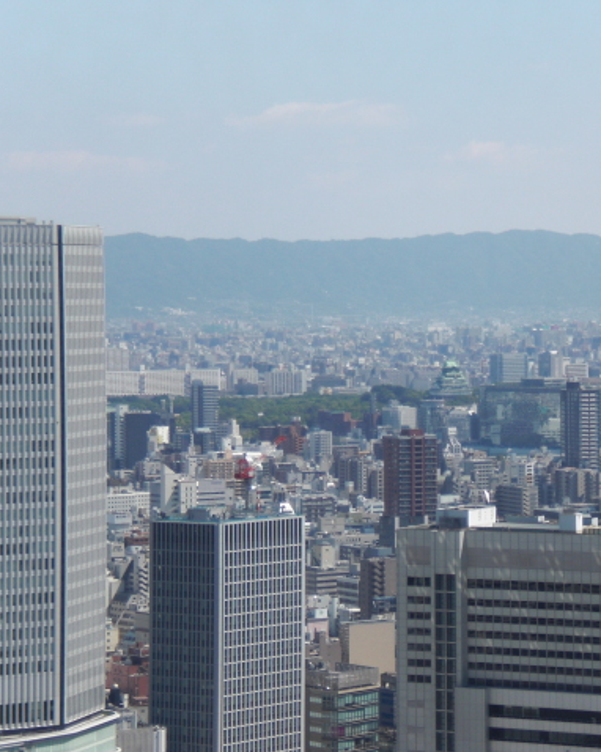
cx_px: 445
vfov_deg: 12.9
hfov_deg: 10.3
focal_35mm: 149
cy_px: 376
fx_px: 3315
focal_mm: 18.9
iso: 64
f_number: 5.9
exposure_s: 1/400
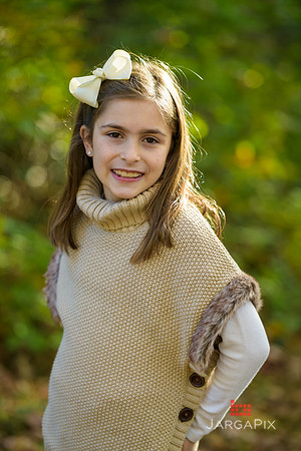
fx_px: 2007
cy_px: 226
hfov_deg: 8.6
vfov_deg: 12.8
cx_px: 150
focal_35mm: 160
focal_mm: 160
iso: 200
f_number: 3.2
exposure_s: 1/200
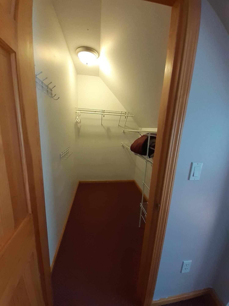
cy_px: 153
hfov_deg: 89.9
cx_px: 114
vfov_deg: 106.2
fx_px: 115
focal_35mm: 13
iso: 100
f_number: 2.2
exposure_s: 1/40
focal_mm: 1.13
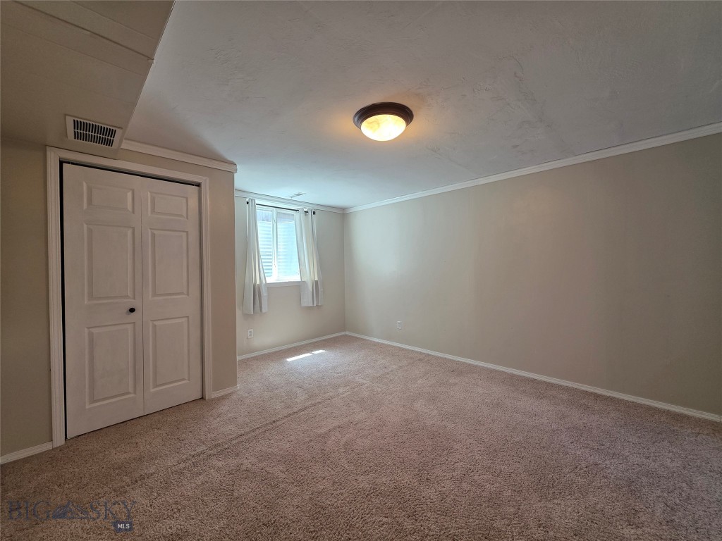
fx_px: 271
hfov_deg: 106.2
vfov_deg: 89.9
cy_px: 270
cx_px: 361
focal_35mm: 13
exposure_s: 1/120
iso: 125
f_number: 1.9
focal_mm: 2.2
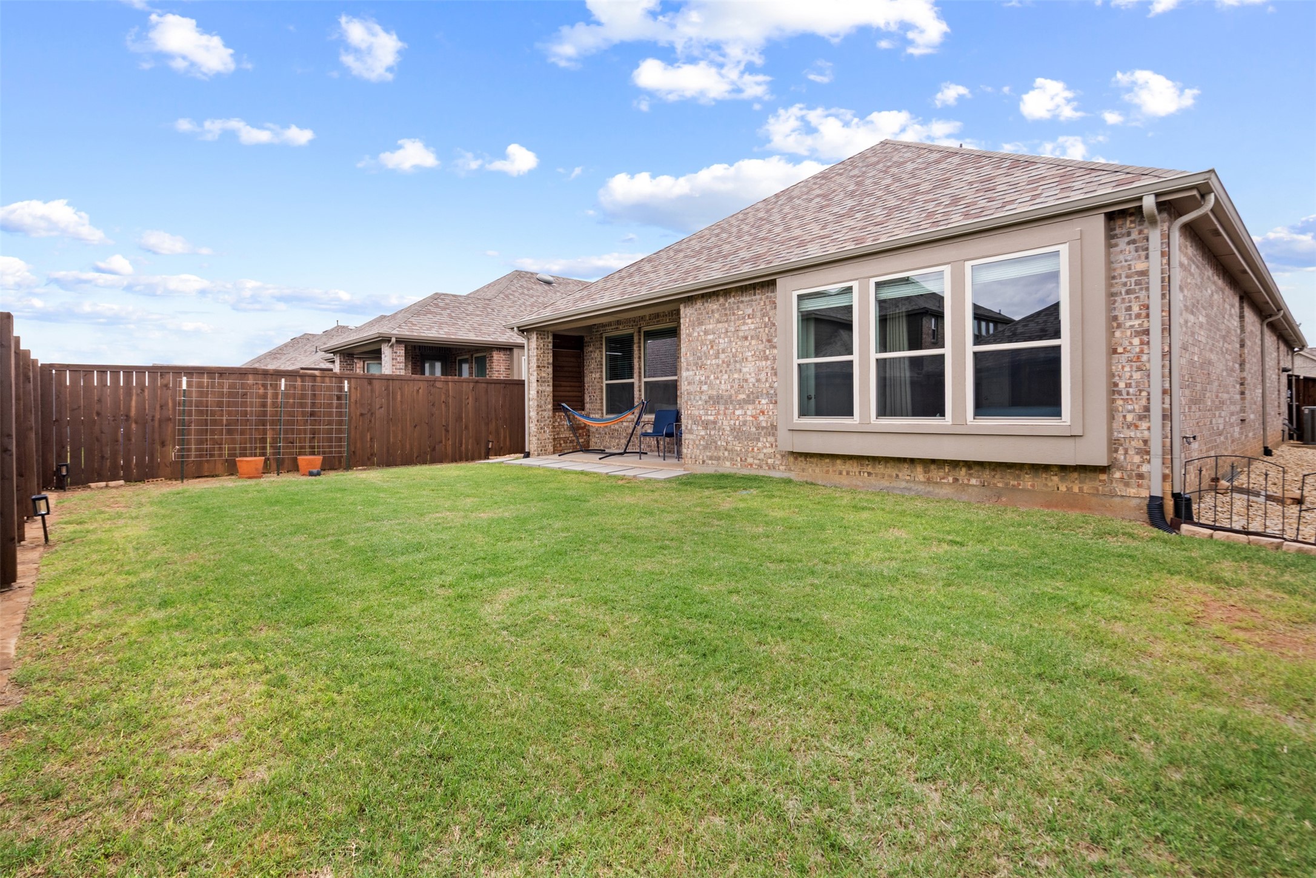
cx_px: 658
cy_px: 439
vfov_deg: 73.7
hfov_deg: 96.7
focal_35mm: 16
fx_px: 585
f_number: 8
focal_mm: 16
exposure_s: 1/40
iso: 800
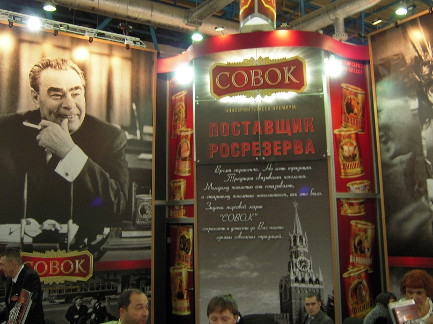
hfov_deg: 48.9
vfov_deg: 37.5
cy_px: 125
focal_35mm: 38
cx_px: 238
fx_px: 475
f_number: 2.7
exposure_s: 1/30
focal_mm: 5
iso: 160
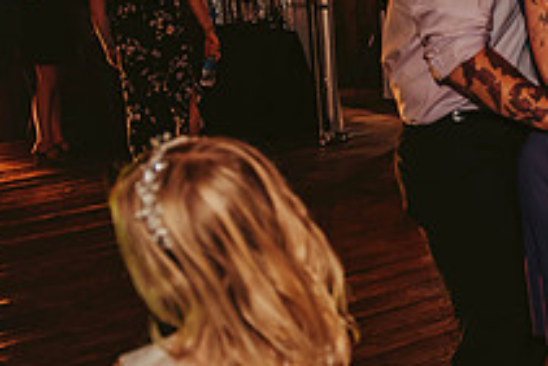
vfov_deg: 17.6
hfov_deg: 24.0
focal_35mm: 77
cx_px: 652
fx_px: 1173
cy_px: 79
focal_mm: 28
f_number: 2.8
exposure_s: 1/125
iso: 1250
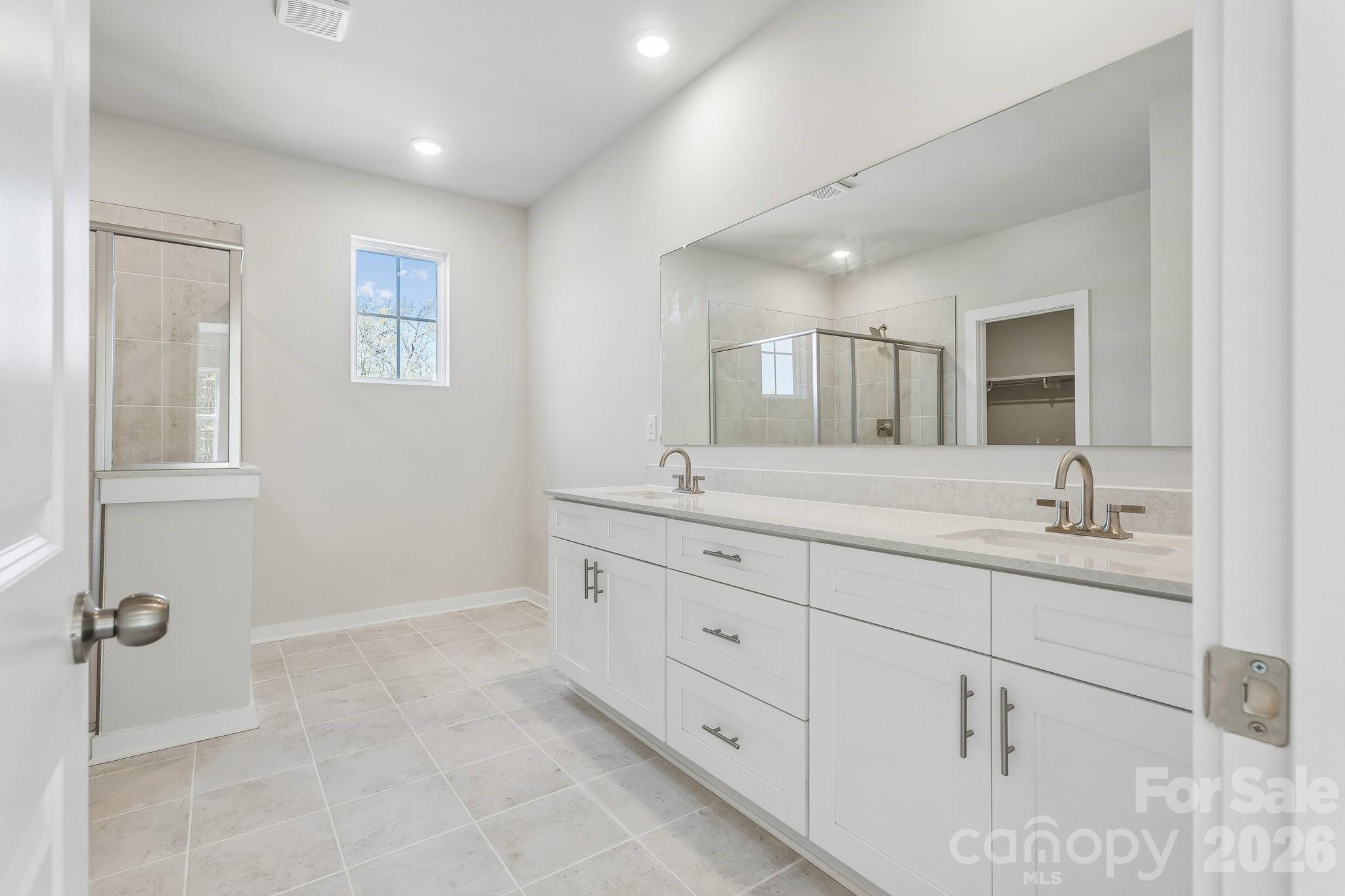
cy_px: 448
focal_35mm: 16
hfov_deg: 96.7
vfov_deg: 73.7
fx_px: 598
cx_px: 672
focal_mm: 16
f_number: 8
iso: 400
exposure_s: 1/13
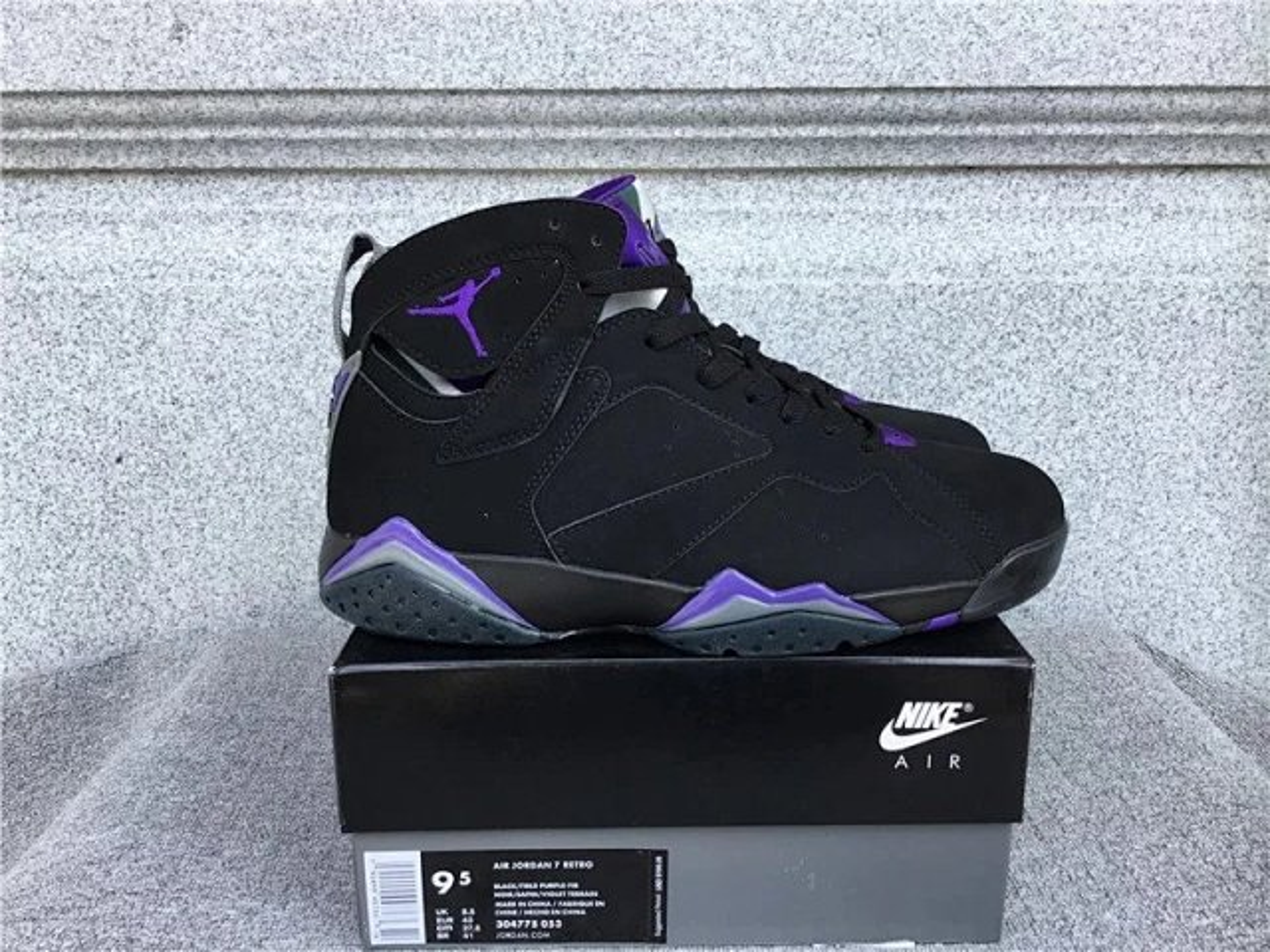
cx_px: 635
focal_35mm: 31
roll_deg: +1.1
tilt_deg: -15.4
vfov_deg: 45.4
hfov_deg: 58.4
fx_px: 1137
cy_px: 476
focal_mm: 3.3
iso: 25
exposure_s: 1/231
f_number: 2.4
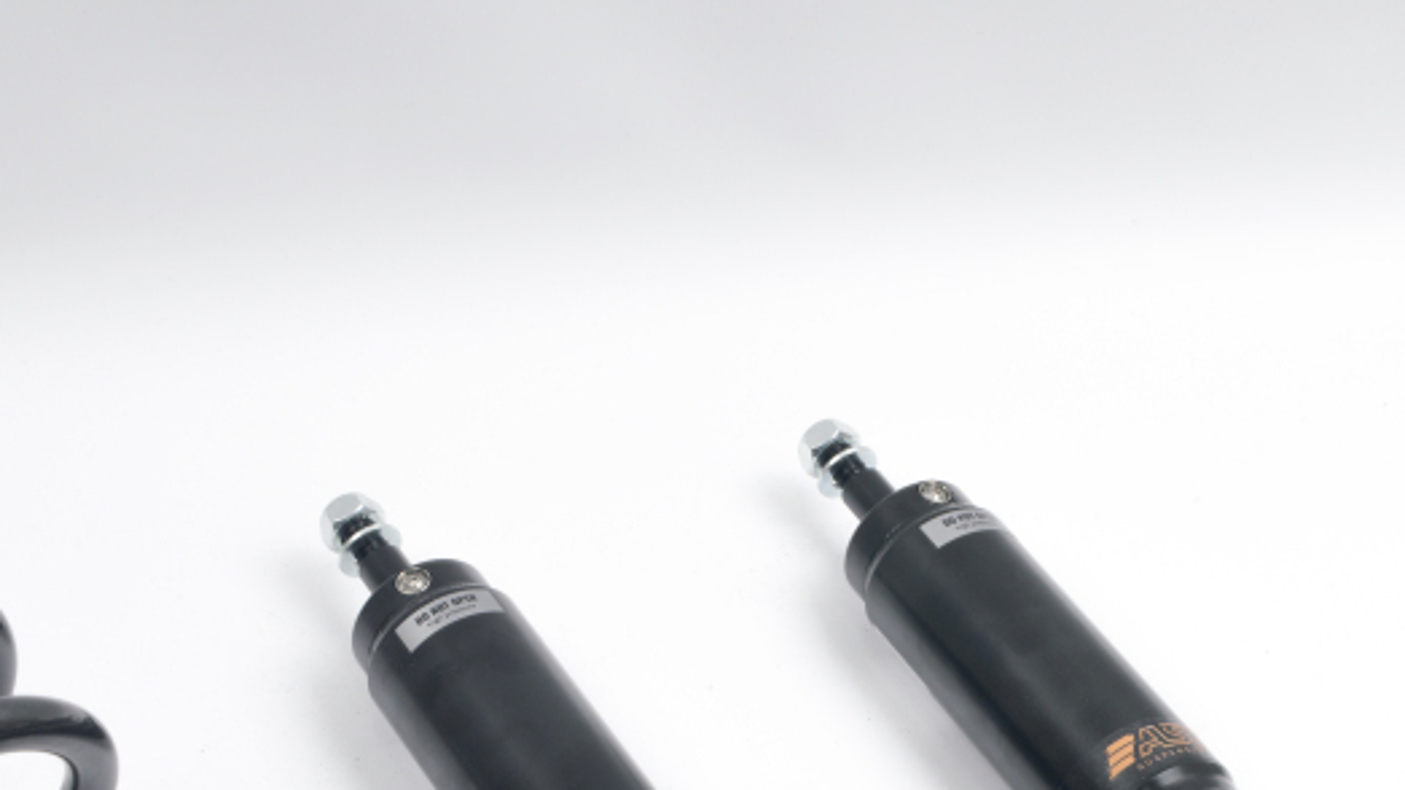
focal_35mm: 96
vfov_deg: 12.6
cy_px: 537
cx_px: 946
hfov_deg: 22.1
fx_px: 3576
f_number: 9
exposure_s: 1/15
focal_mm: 40
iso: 100
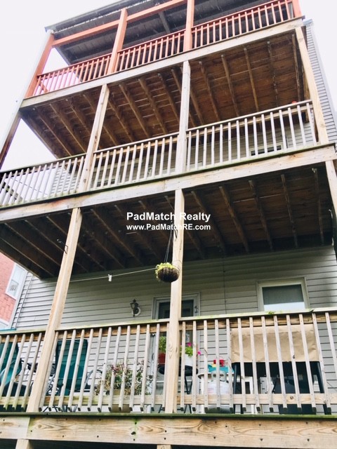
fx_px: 376
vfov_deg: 61.7
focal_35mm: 29
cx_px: 168
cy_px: 224
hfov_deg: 48.2
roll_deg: -3.3
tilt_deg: +34.1
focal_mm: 4.15
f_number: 2.2
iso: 25
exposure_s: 1/120
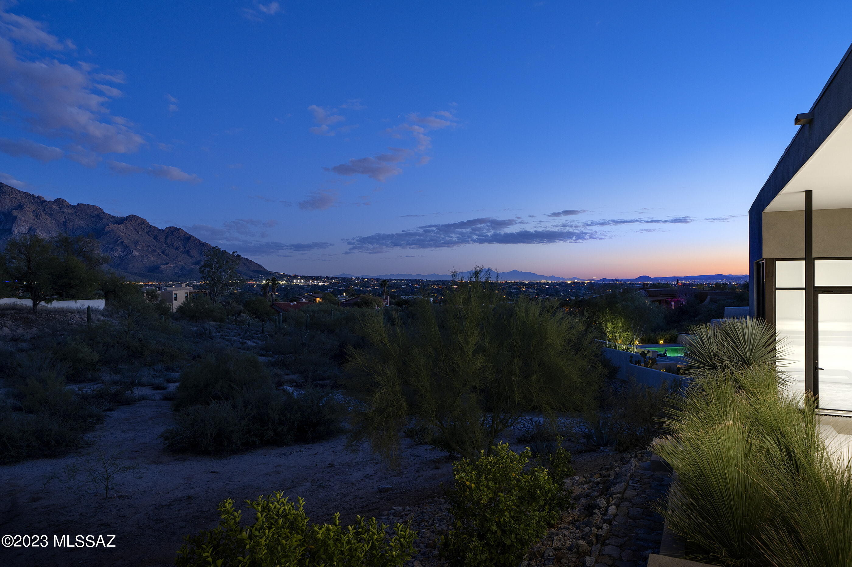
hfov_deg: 73.8
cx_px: 426
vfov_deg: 53.1
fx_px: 568
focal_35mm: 24
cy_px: 284
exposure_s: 4
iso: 200
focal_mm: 24
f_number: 6.3
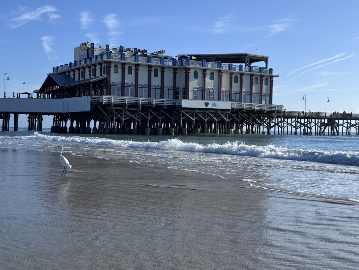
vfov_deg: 30.3
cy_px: 135
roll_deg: -0.4
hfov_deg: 39.7
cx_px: 180
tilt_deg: -1.5
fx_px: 498
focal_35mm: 48
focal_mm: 6.76
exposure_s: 1/4975
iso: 64
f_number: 1.78
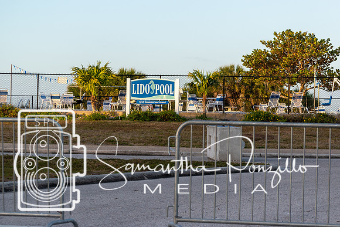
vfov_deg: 13.0
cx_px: 170
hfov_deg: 19.5
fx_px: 992
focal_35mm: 105
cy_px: 114
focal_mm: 70
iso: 280
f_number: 5.6
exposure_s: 1/500
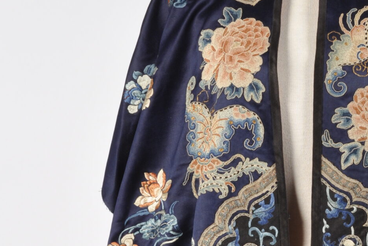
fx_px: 2524
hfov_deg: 8.3
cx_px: 316
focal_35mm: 247
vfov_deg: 5.5
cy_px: 335
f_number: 13
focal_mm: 60
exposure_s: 1/125
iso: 250
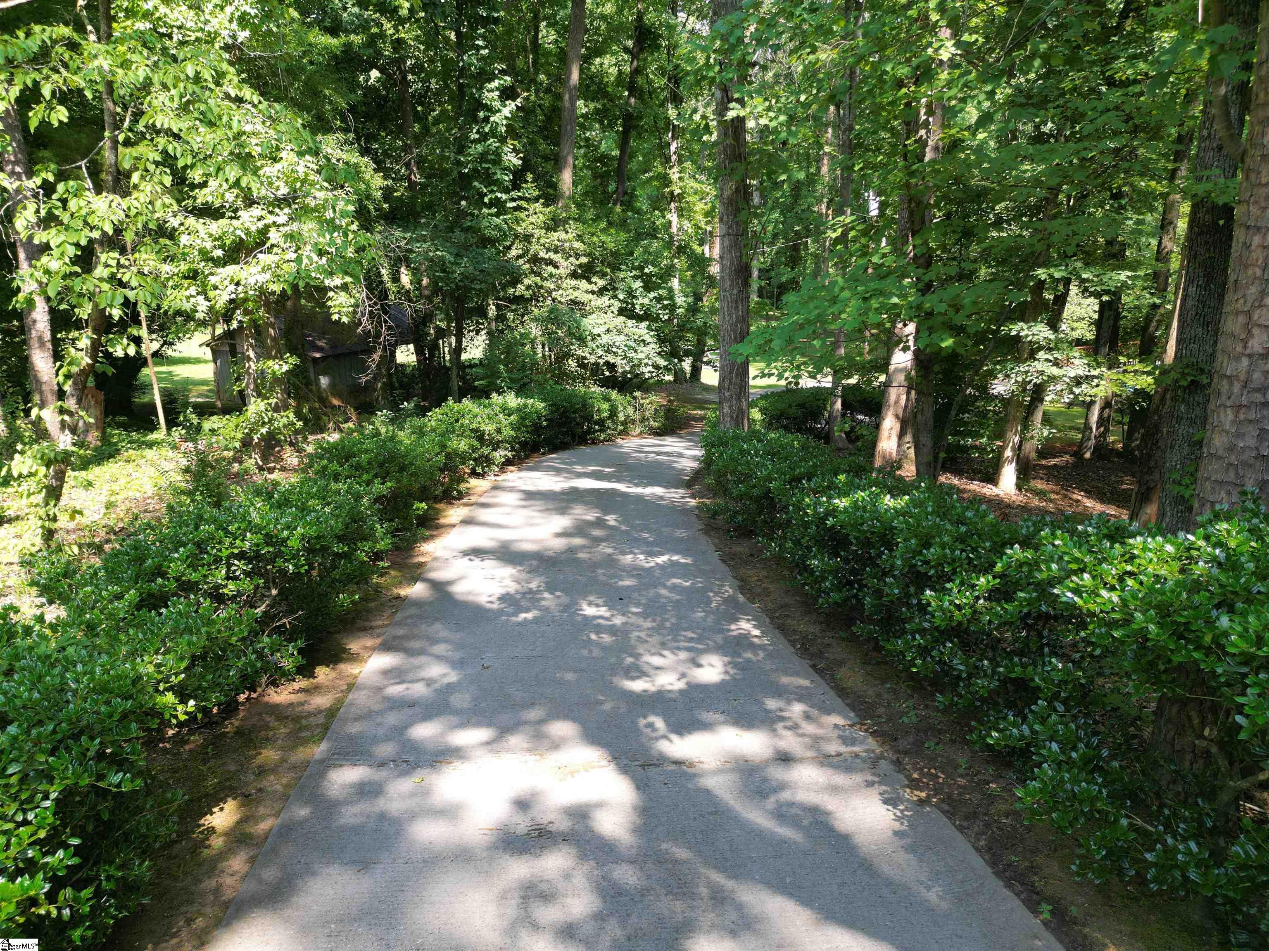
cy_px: 476
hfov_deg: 71.6
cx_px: 634
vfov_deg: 56.8
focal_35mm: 24
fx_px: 880
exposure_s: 1/320
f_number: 1.7
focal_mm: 6.72
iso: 110
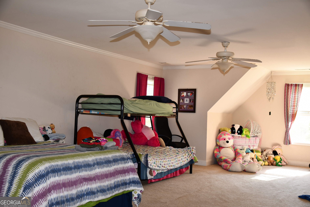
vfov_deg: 34.2
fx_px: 336
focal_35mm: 39
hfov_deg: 49.6
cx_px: 155
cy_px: 104
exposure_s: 1/60
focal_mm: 26
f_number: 4
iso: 320
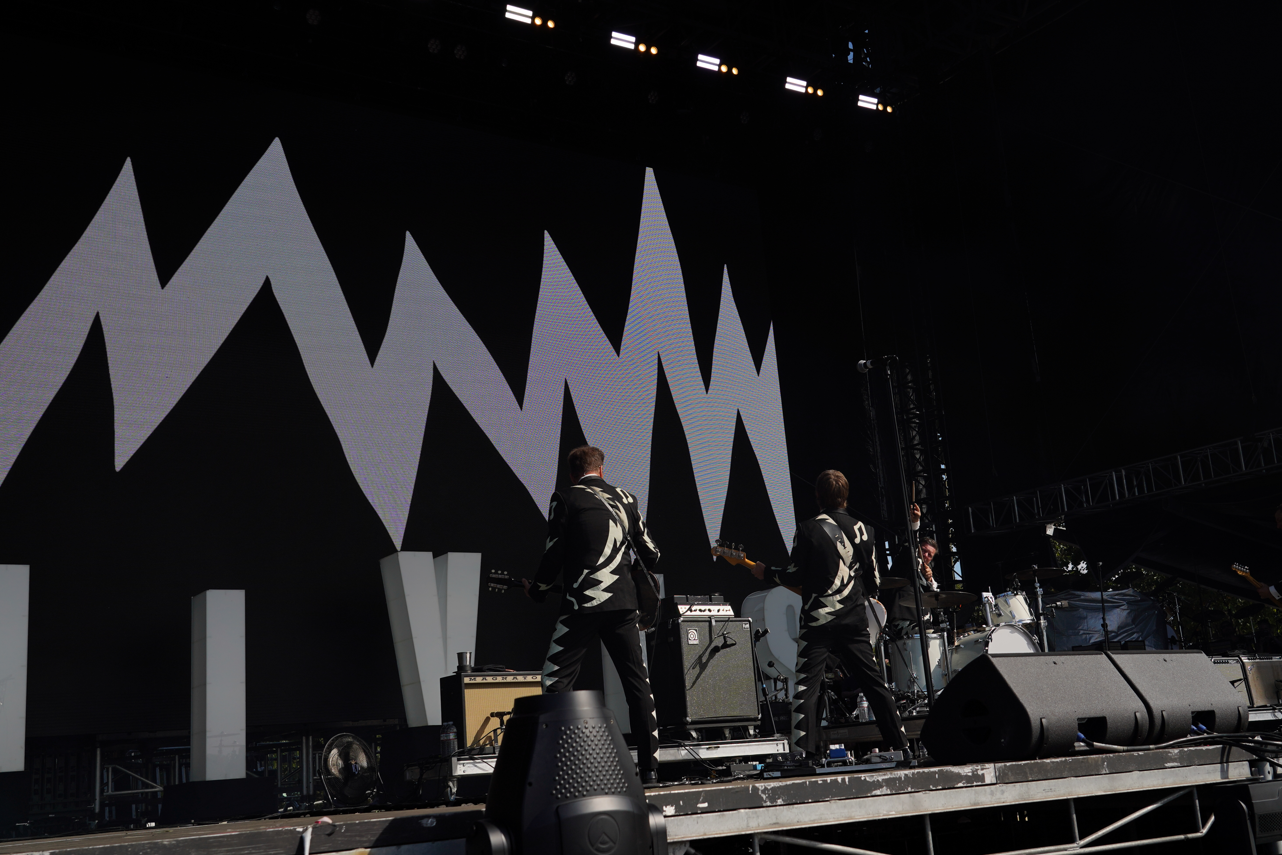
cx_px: 632
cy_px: 431
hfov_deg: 50.7
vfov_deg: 35.1
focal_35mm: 38
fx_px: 1353
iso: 100
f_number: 8
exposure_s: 1/800
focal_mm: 37
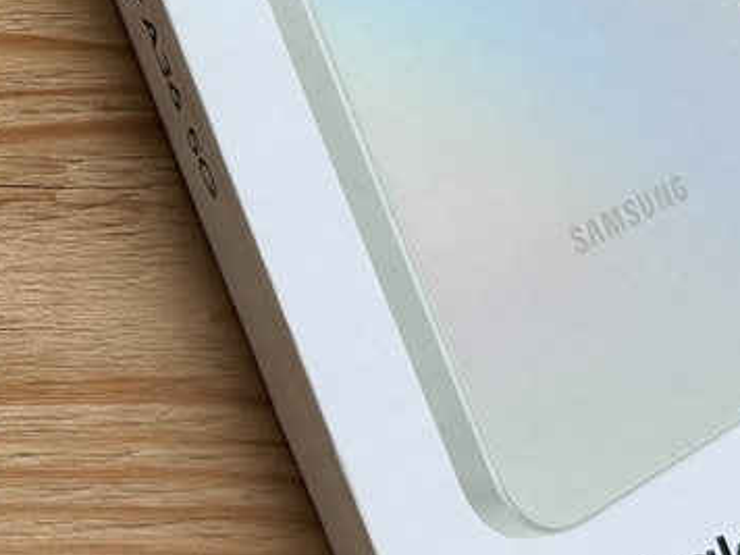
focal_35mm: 128
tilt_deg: -83.1
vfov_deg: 11.4
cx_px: -214
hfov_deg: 14.7
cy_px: -92
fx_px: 2736
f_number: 1.78
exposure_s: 1/121
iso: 125
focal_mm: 6.76
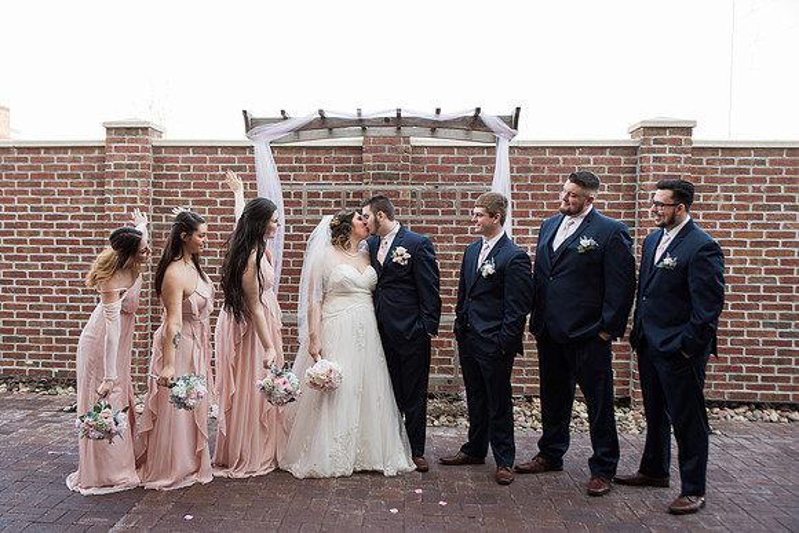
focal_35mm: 36
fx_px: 809
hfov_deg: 52.3
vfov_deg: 36.5
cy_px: 266
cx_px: 329
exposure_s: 1/200
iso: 320
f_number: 3.5
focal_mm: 31
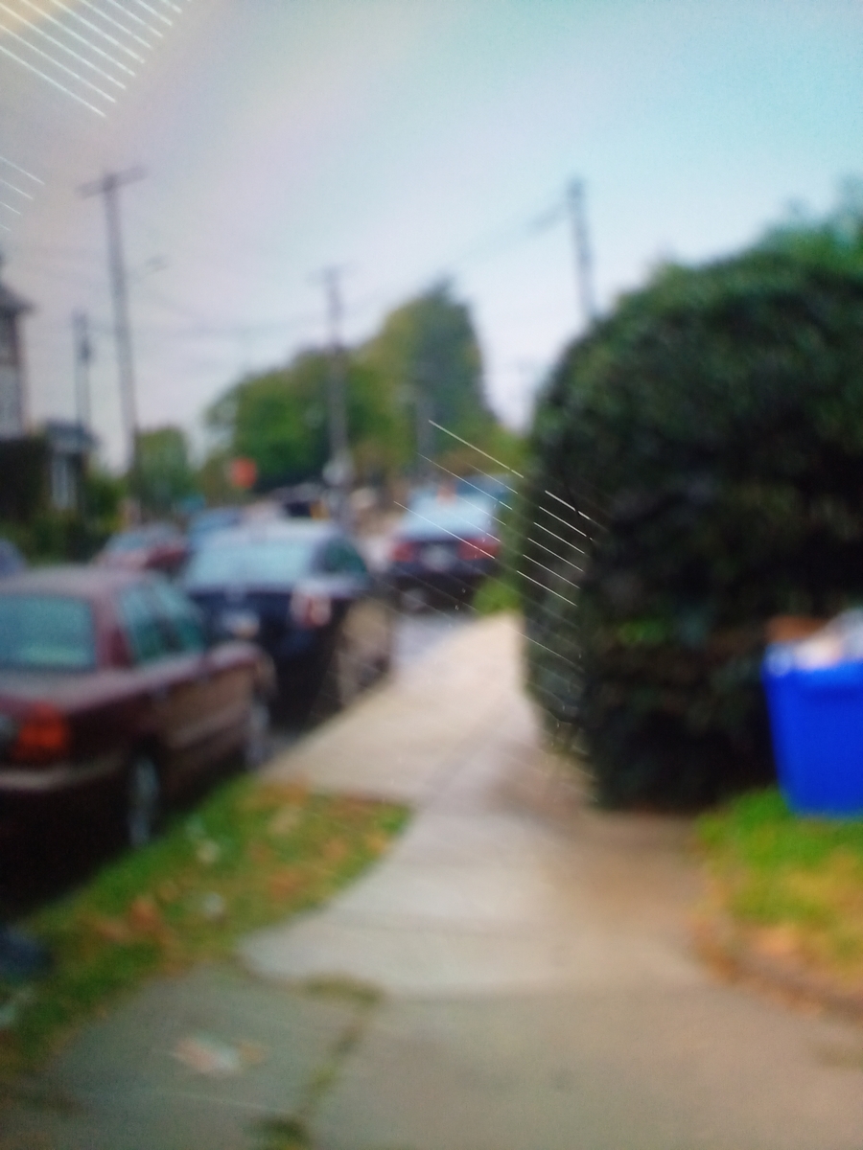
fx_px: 831
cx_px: 432
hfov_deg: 54.9
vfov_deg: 69.4
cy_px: 575
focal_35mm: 25
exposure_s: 1/30
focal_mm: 2.05
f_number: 2.4
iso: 163
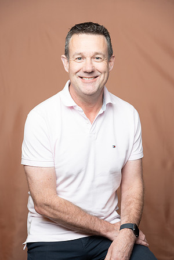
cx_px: 87
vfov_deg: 28.8
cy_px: 130
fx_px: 507
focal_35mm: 70
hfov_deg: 19.5
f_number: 4
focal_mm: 70
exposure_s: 1/160
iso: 320
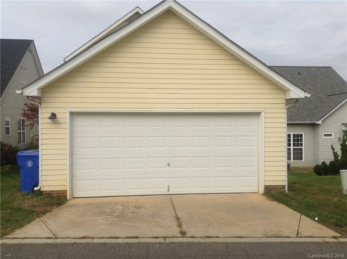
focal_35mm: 33
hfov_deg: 55.4
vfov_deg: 42.8
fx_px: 330
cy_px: 130
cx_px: 174
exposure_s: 1/1287
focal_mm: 3.3
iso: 25
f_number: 2.4
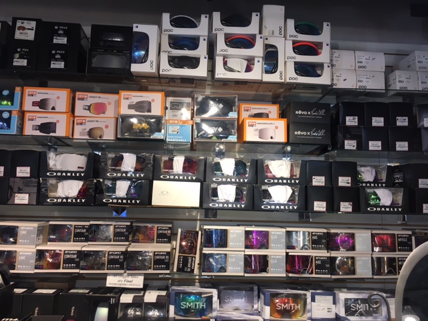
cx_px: 214
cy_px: 160
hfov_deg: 61.7
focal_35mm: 29
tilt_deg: +9.6
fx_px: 359
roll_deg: -1.0
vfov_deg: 48.2
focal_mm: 4.15
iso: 50
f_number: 2.2
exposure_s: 1/30
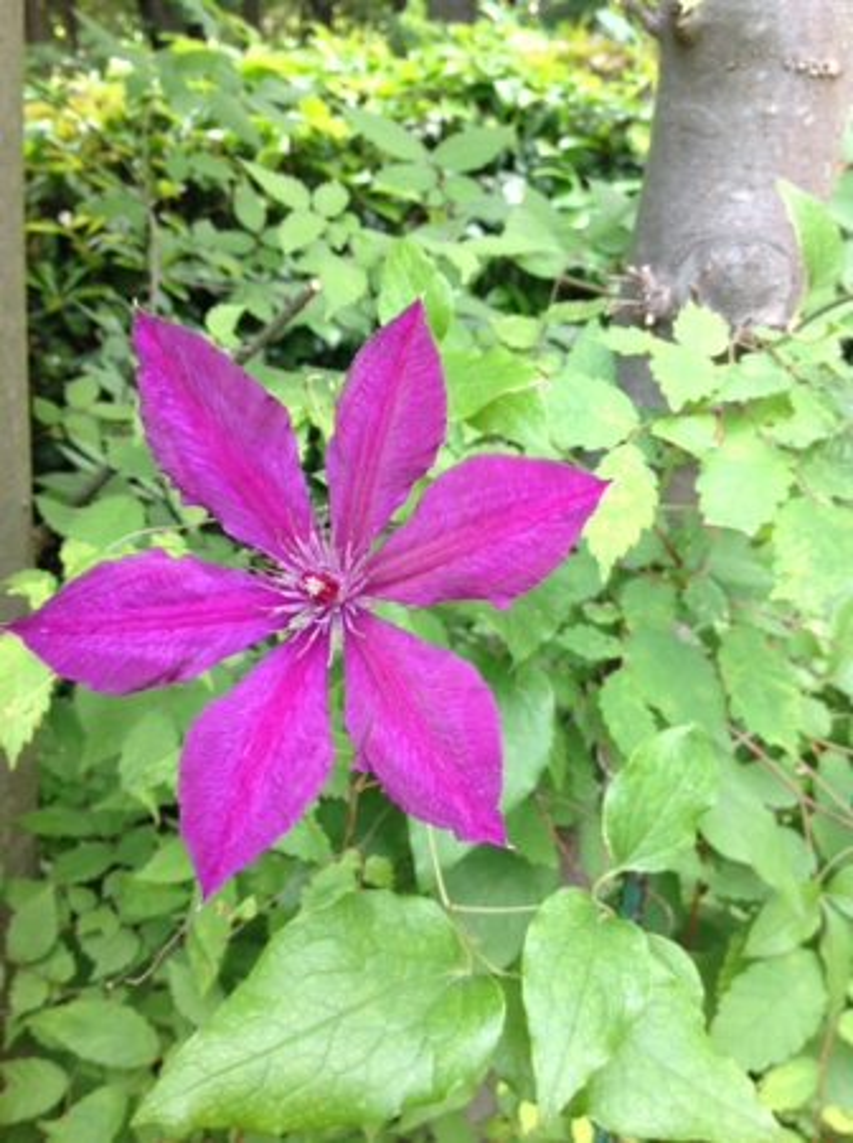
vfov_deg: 52.7
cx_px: 426
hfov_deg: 40.6
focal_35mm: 35
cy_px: 572
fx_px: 1153
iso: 80
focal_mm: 4.28
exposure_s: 1/40
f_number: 2.4
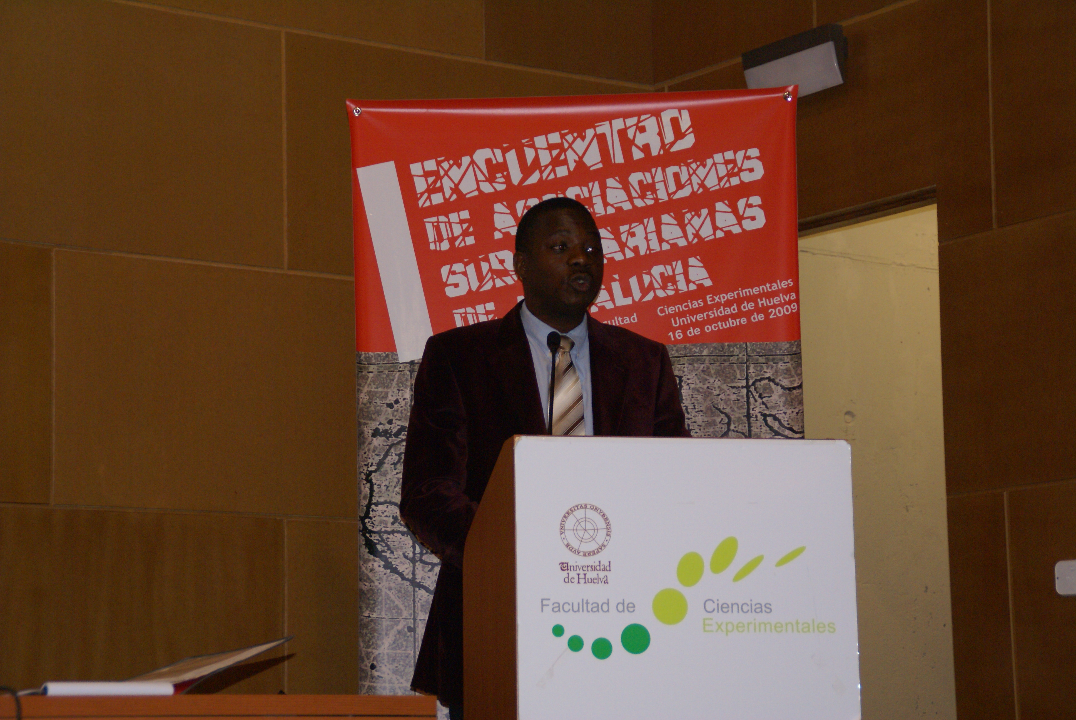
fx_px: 3142
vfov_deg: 13.1
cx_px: 538
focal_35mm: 105
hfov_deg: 19.4
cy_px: 360
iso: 800
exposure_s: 1/100
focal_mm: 70
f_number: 5.6
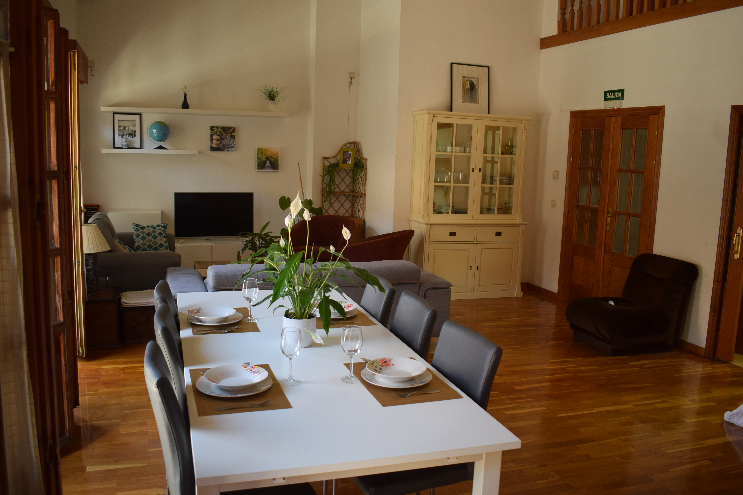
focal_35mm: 30
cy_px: 248
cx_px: 372
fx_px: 619
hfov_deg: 61.9
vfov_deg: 43.6
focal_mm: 20
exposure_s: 1/50
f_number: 3.8
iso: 400
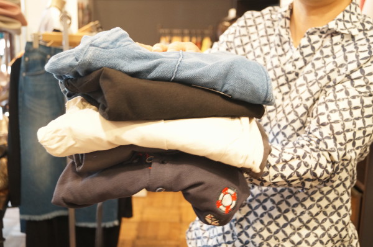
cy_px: 124
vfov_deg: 31.8
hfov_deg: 46.5
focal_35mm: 42
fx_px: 434
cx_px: 186
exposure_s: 1/13
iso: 800
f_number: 4.5
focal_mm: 28
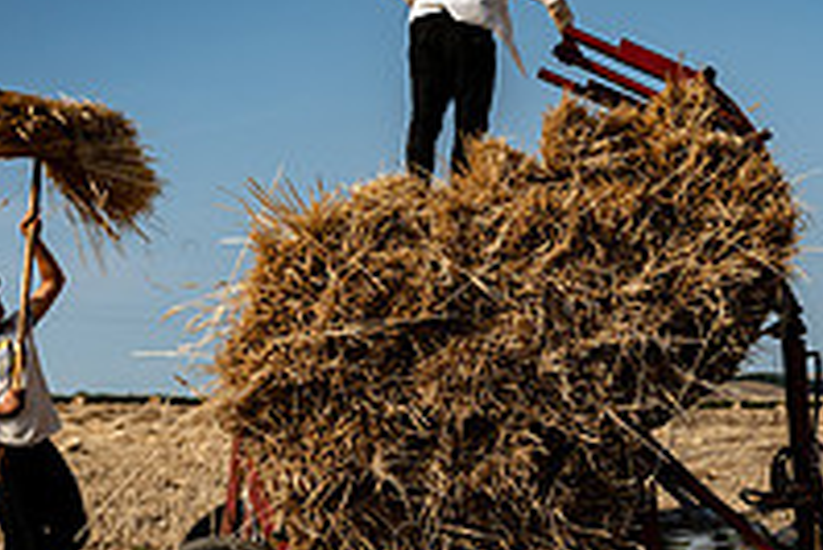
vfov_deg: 19.5
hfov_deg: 27.7
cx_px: 749
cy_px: 250
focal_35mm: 70
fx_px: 1601
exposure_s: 1/1250
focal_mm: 24
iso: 64
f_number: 5.6
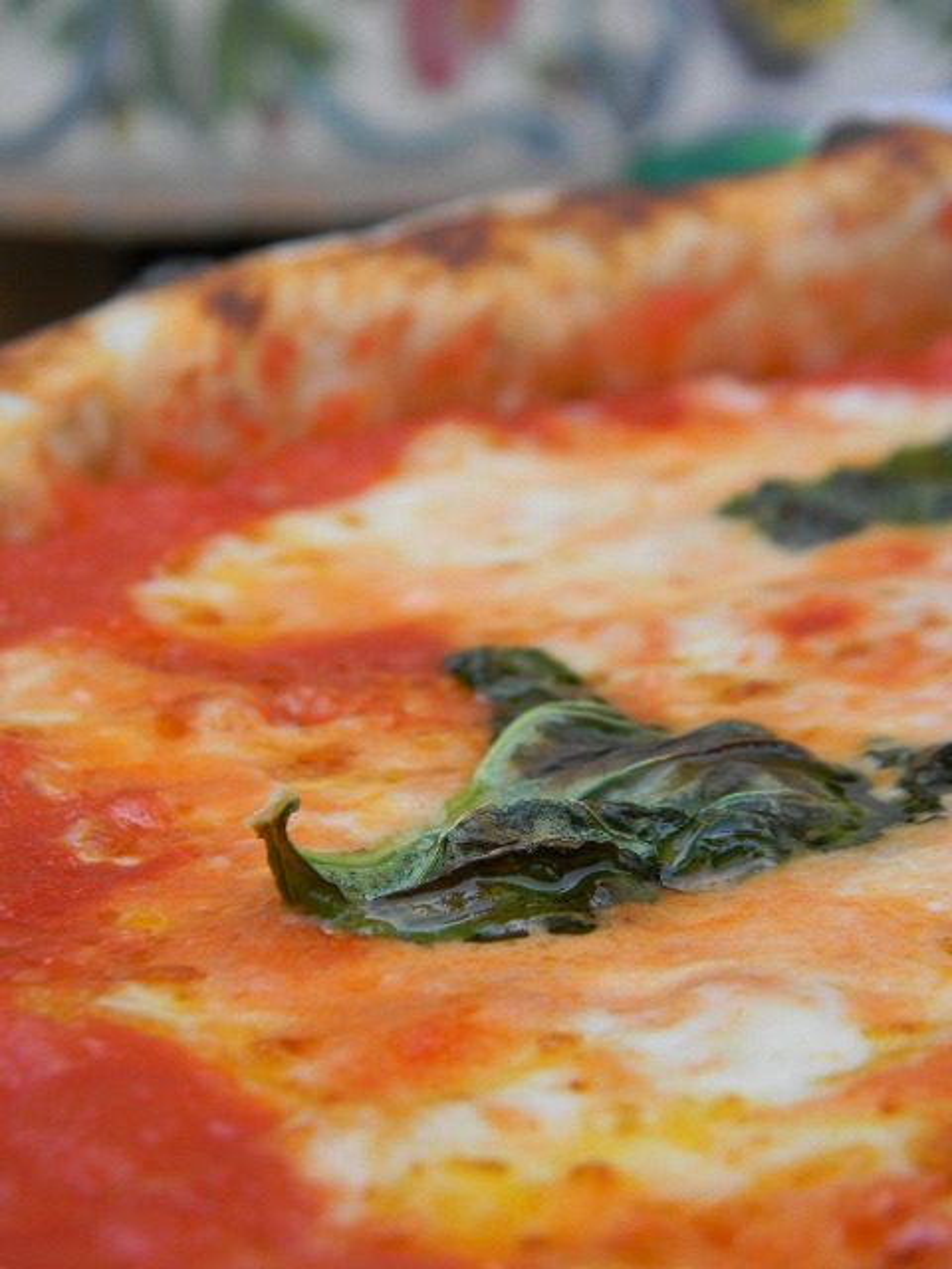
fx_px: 3044
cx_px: 476
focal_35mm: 83
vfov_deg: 23.6
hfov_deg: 17.8
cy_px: 634
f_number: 4.5
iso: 93
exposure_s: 1/124
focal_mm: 15.1
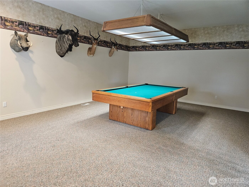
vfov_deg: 58.9
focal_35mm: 23
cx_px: 124
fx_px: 165
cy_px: 94
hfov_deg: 73.9
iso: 640
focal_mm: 5.4
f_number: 1.8
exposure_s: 1/60
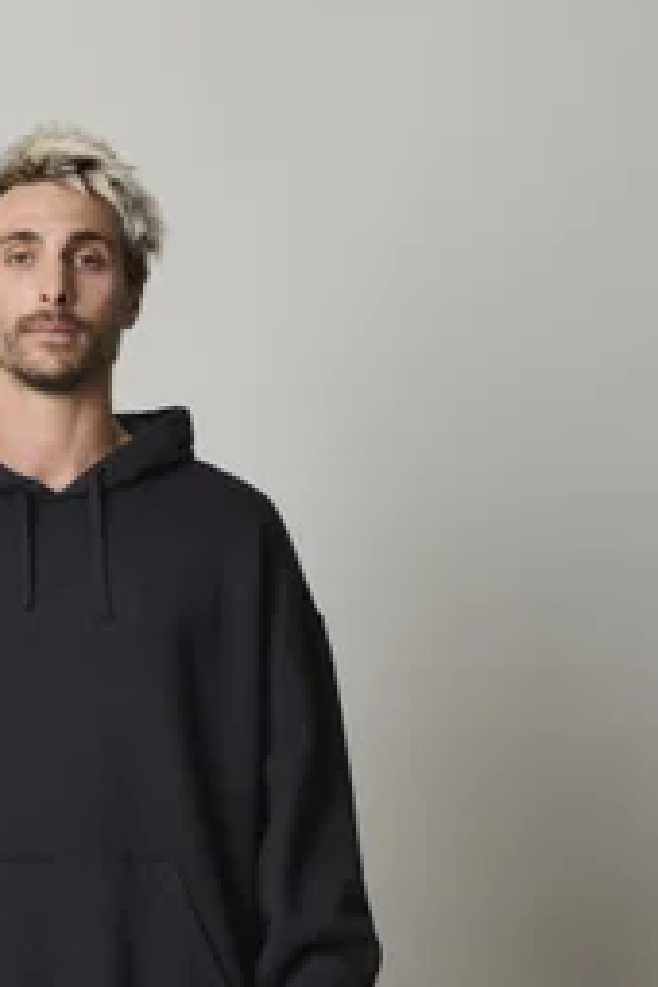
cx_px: 35
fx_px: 5017
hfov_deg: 7.5
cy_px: 1045
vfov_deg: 11.1
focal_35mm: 183
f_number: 8
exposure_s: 1/125
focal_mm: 85
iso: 100
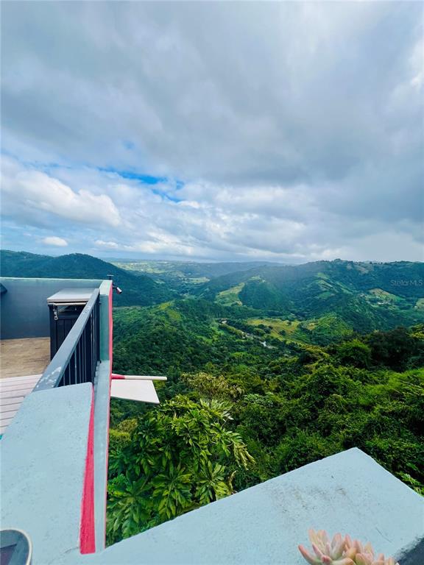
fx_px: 212
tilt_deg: -6.3
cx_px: 212
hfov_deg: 89.9
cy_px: 282
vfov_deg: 106.2
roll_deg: -4.5
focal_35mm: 13
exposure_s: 1/1698
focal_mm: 1.57
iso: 32
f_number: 1.8
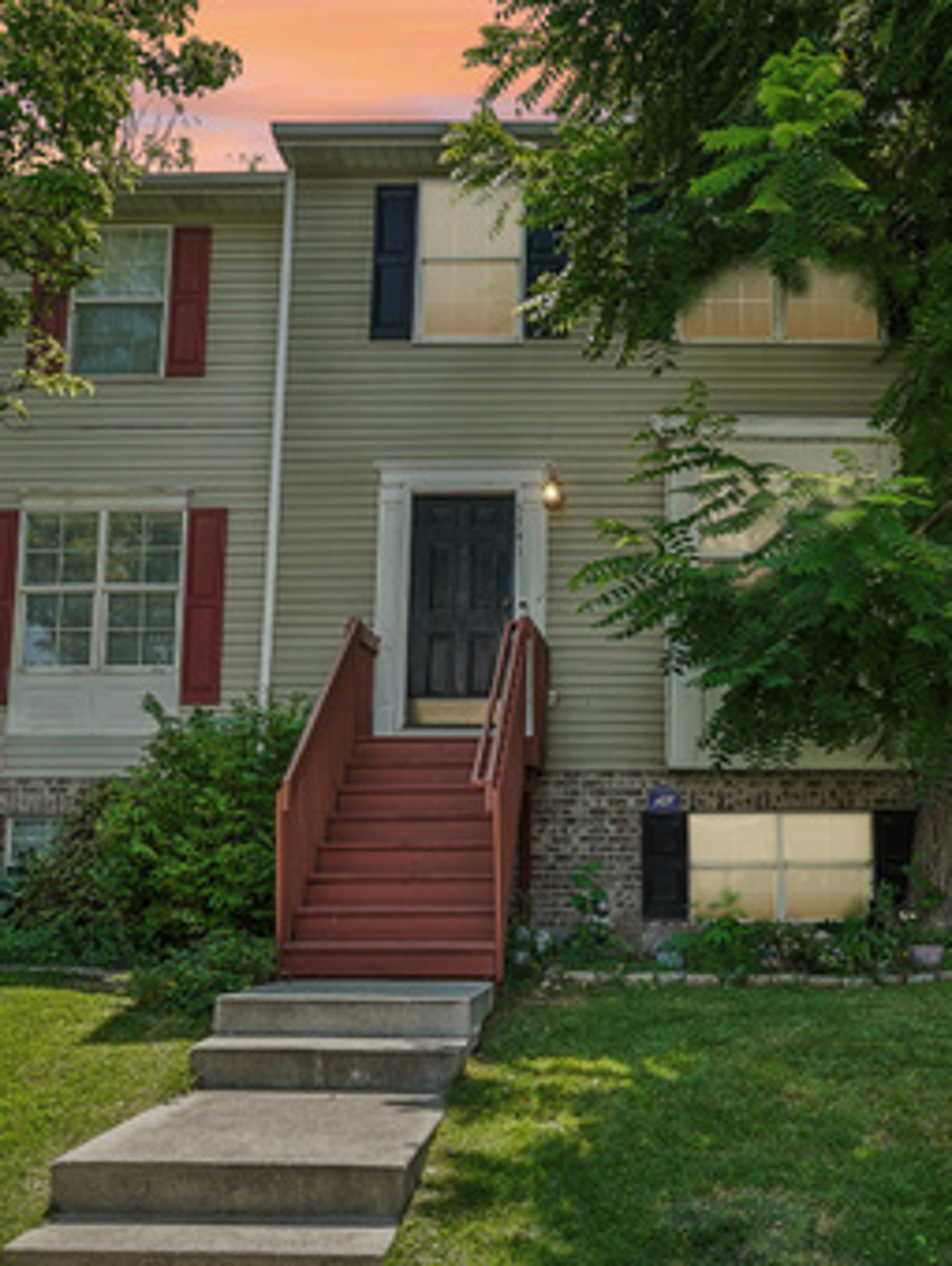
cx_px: 612
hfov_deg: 47.7
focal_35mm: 29
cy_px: 754
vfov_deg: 61.1
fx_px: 1061
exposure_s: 1/60
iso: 100
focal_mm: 16
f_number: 8
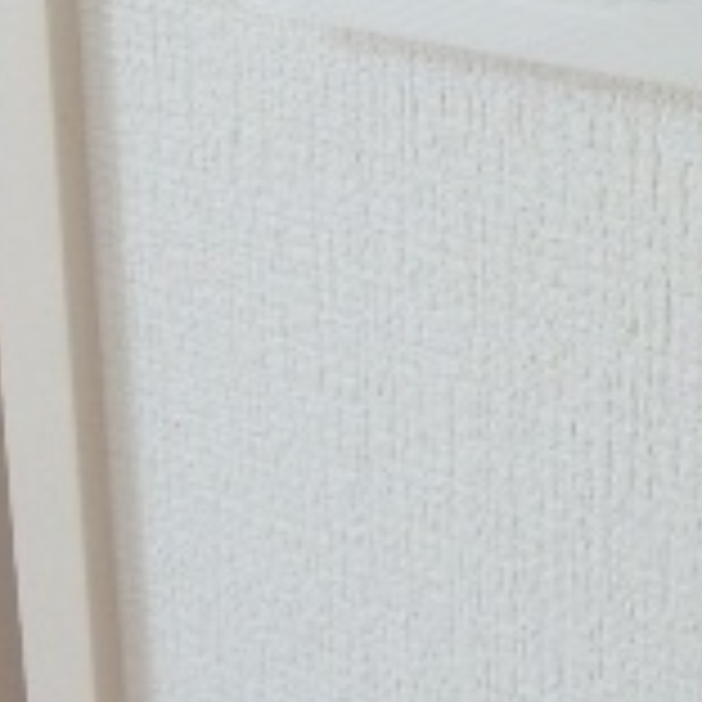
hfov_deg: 21.2
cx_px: 837
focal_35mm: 76
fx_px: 1744
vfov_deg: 21.4
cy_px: -108
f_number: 3.5
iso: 200
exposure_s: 1/40
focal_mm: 3.7
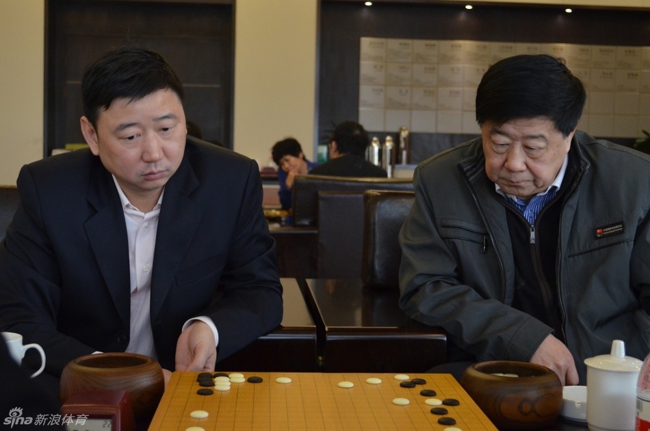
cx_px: 325
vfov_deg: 25.6
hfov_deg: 37.9
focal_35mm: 52
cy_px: 216
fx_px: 946
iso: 2000
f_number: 5
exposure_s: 1/80
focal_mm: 35
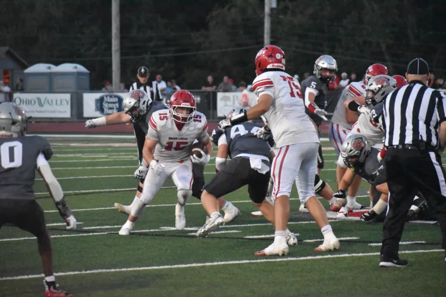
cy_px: 148
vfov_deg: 6.1
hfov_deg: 9.1
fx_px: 2787
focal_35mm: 225
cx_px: 223
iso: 12800
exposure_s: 1/1600
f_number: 5.6
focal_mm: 150
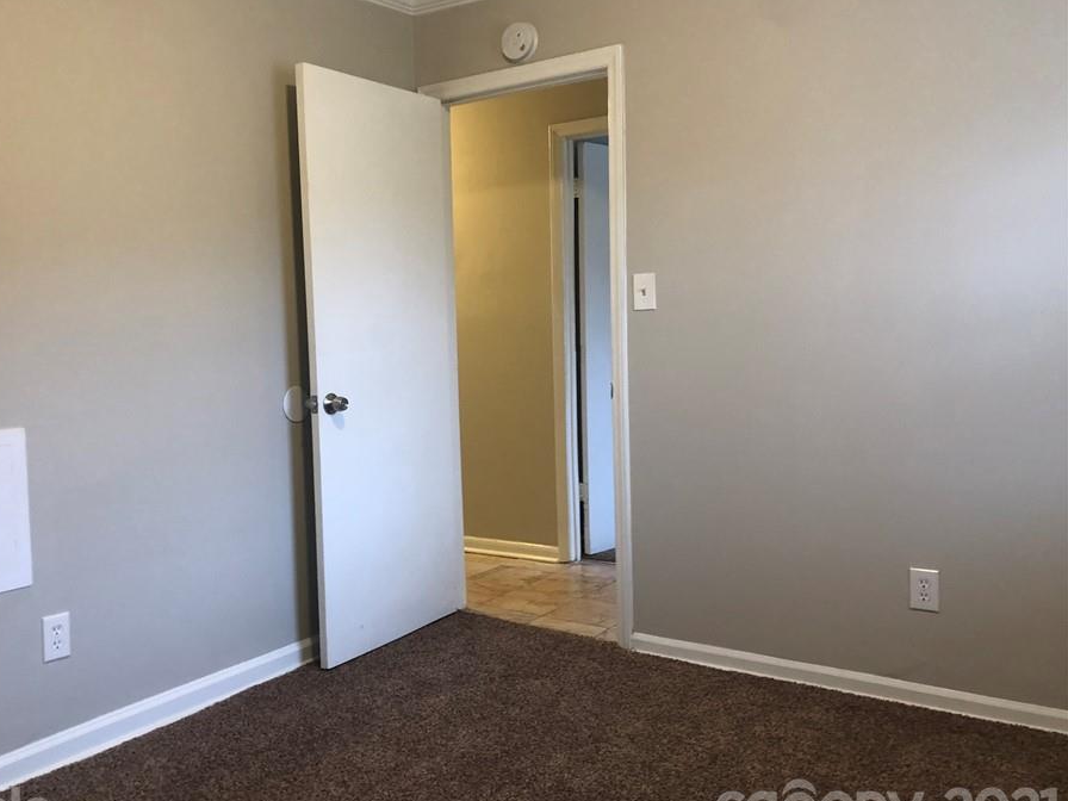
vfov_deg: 44.2
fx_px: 987
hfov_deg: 56.6
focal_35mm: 32
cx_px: 459
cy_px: 409
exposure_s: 1/15
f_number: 1.8
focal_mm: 4
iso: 40
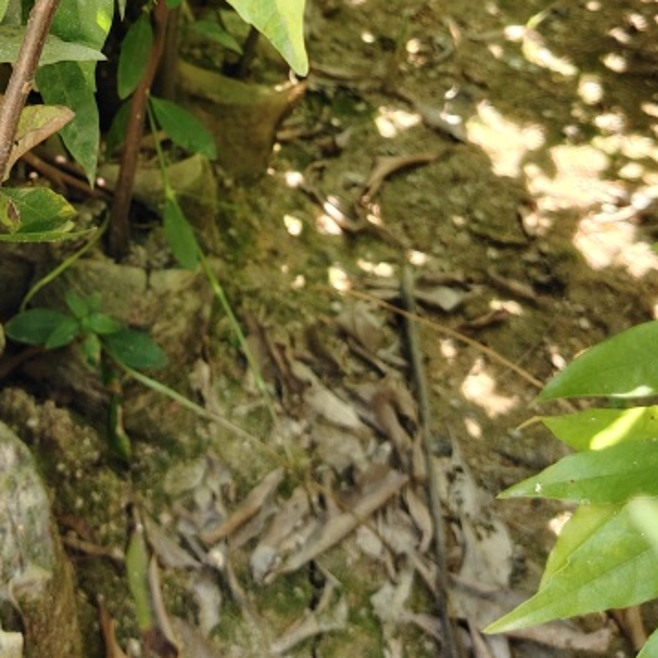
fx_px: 1355
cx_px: 77
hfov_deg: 26.5
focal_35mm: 63
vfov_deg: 26.1
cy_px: 21
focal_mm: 5.25
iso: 309
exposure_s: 1/100
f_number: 1.75
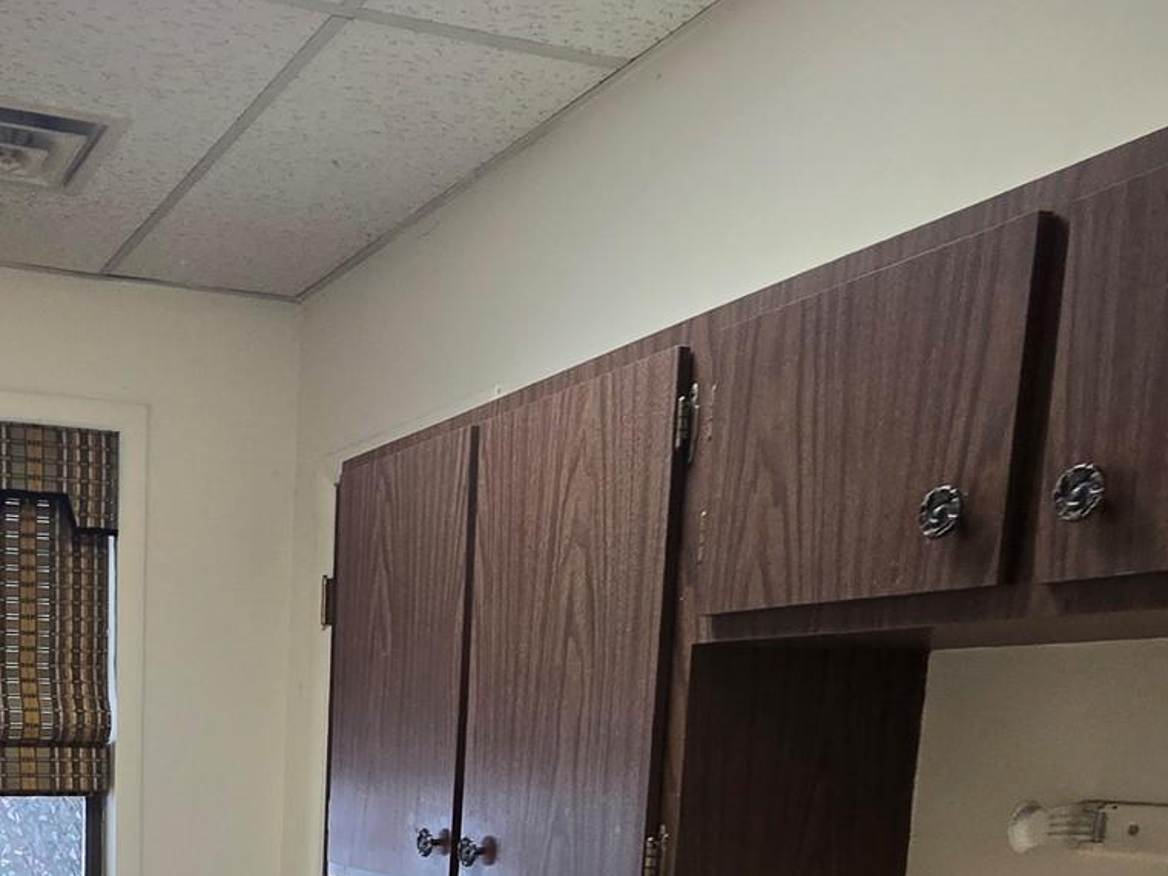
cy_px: 931
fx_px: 1181
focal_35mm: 35
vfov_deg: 35.6
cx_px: 147
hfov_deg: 47.9
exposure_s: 1/60
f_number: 2.2
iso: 160
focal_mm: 2.2
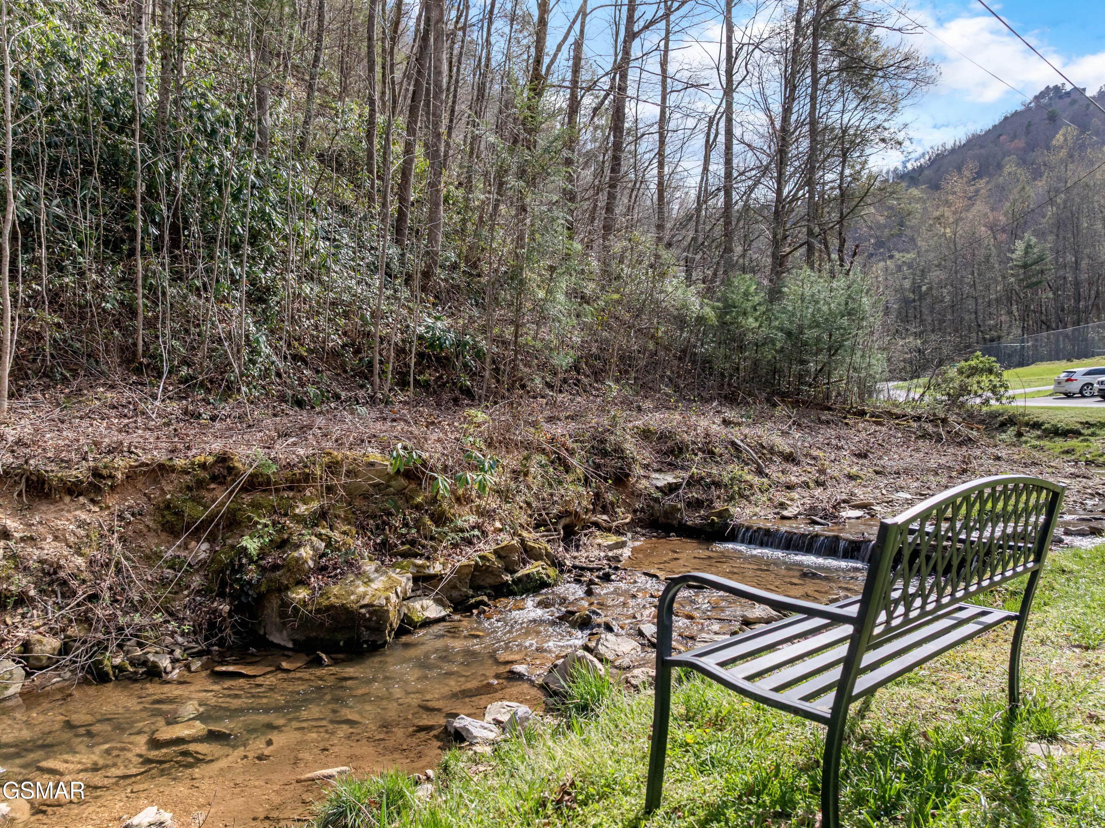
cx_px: 552
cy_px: 414
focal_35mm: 24
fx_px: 766
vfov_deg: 56.8
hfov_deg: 71.6
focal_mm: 12.29
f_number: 2.8
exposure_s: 1/80
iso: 210
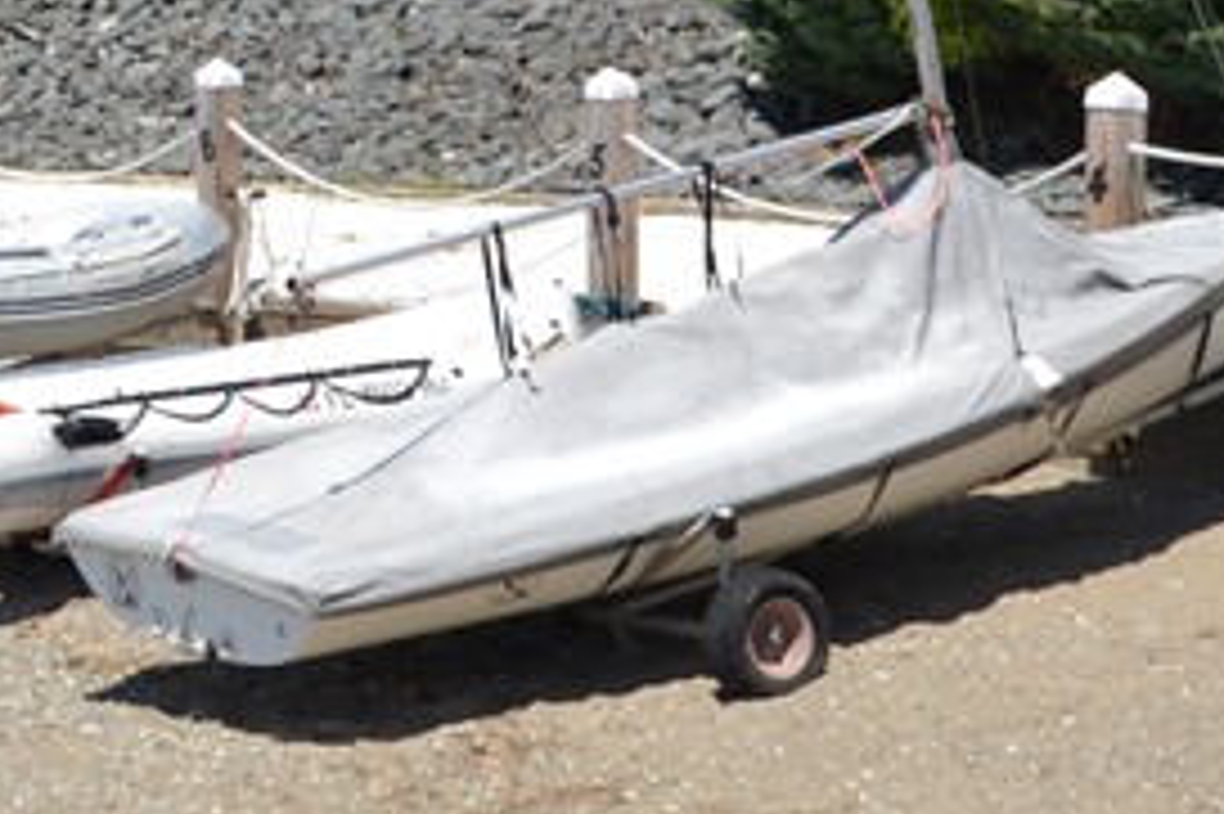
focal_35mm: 144
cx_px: -549
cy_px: -216
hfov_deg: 13.5
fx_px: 4893
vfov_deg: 9.4
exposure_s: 1/250
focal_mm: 24
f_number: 8
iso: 100
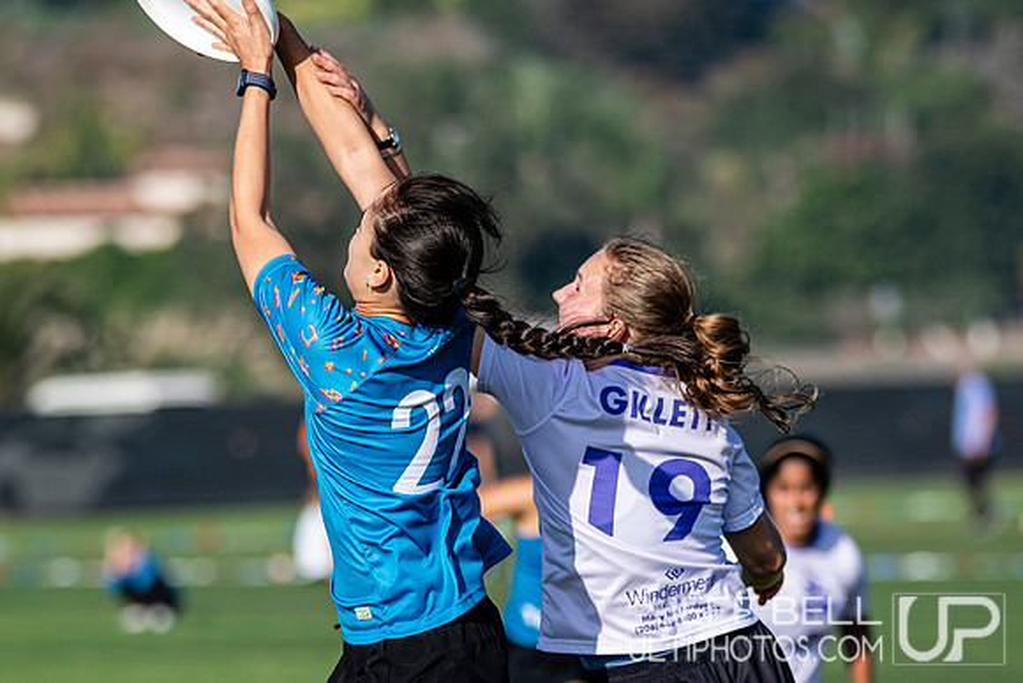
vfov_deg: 4.4
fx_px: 8813
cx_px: 511
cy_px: 623
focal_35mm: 310
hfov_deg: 6.6
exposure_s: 1/2500
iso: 160
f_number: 3.2
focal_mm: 170
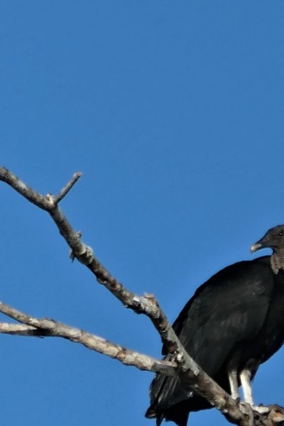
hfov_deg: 1.6
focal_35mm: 875
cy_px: 243
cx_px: 167
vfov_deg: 2.4
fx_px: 10361
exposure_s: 1/1000
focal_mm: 132
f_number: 6.4
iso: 200
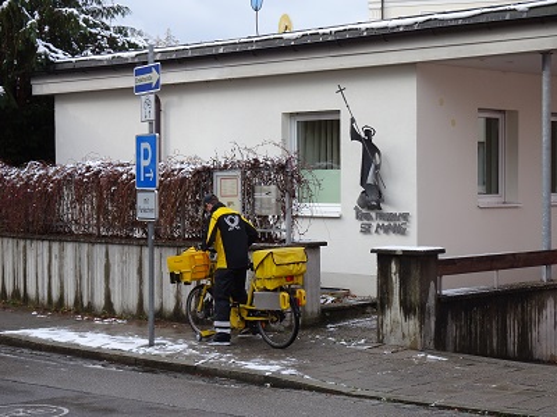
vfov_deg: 21.0
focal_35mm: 70
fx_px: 1126
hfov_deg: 27.8
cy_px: 208
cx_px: 278
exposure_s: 1/200
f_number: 5
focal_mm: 12.01
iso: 80
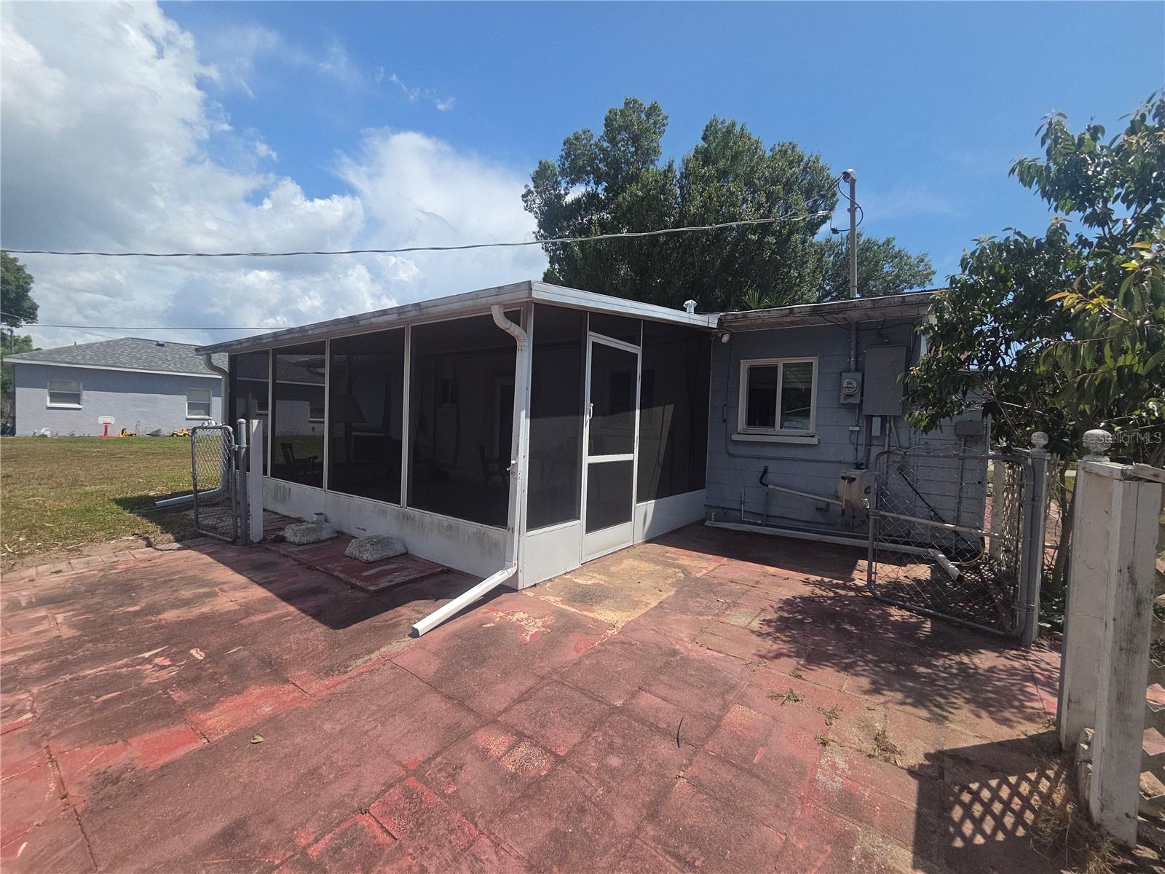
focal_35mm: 13
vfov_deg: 89.9
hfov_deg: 106.2
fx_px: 438
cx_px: 582
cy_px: 437
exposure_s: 1/1884
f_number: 2.2
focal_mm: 2.2
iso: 50
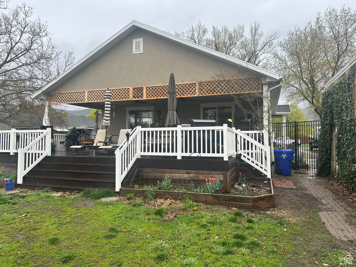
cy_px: 134
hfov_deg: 71.6
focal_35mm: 24
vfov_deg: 56.8
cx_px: 178
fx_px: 247
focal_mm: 6.86
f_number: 1.78
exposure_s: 1/156
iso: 64
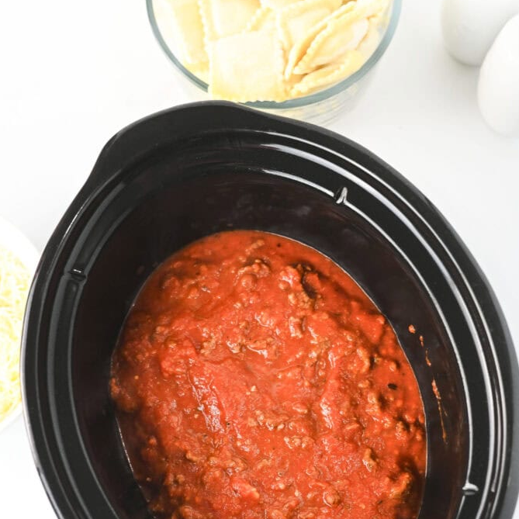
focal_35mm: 65
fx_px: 1103
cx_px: 261
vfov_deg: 26.2
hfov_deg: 26.5
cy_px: 386
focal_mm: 50
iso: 640
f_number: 4
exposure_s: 1/100
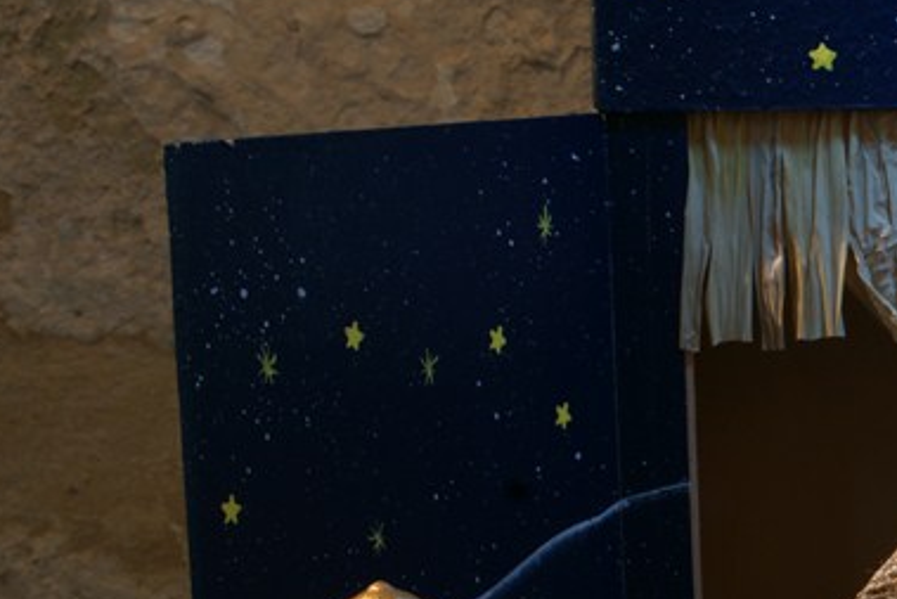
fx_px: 4437
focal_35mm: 178
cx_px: 1581
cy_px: 694
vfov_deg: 7.7
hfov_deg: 10.8
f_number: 20
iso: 100
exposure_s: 4
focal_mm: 50
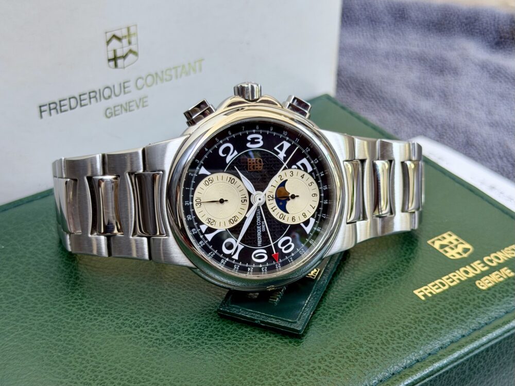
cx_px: 258
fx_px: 714
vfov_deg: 30.3
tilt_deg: -36.9
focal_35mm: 48
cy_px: 193
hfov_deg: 39.7
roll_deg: -3.2
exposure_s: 1/104
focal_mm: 6.76
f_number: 1.78
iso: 100
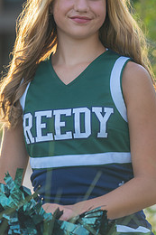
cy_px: 43
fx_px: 1985
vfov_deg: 6.8
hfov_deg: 4.5
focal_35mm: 305
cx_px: 70
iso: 160
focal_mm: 176
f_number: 3.5
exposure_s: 1/250
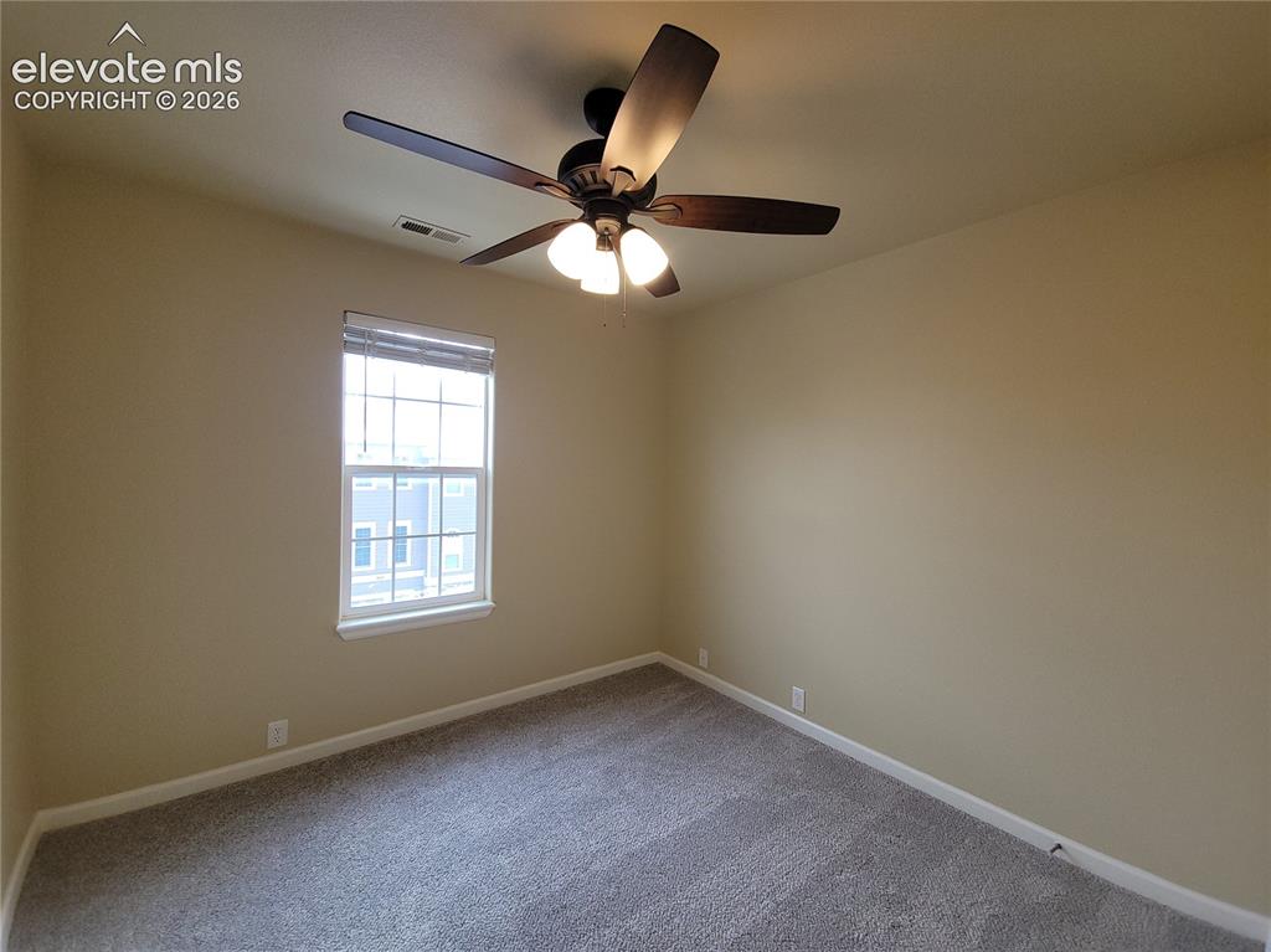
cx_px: 636
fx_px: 477
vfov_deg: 89.9
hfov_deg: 106.2
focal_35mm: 13
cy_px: 476
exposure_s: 1/120
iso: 80
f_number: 2.2
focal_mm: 2.2
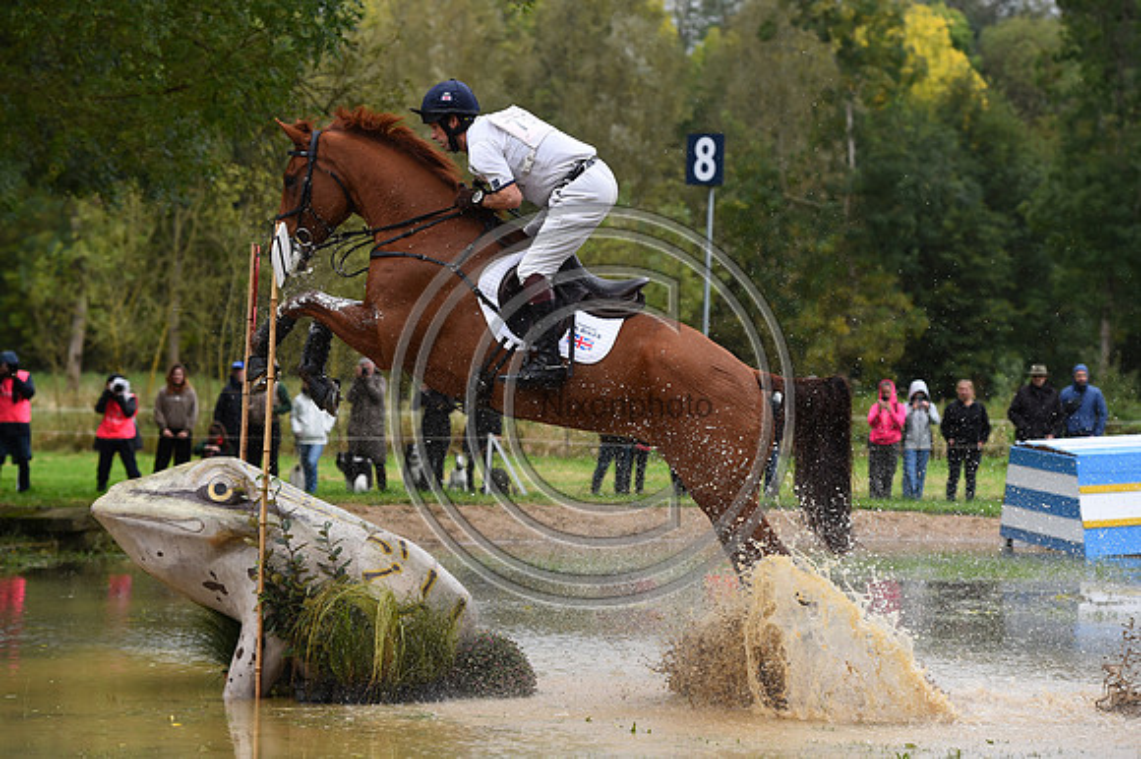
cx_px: 570
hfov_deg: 18.6
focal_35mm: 110
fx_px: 3484
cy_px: 380
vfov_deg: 12.4
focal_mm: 110
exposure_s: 1/1250
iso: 900
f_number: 4.5
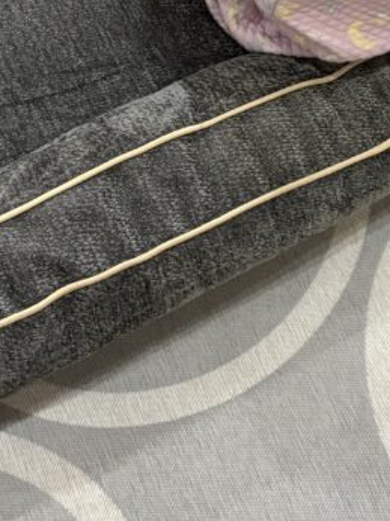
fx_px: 1158
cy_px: -6
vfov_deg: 24.2
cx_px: 157
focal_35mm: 77
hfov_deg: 19.1
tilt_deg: -65.3
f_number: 1.6
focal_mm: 5.96
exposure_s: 1/60
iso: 250
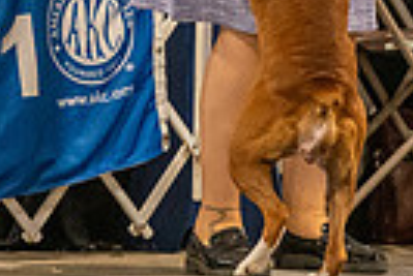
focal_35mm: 704
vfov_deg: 2.0
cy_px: -318
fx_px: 8085
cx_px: 311
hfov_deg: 2.9
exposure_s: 1/250
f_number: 3.5
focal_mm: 162
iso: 6400
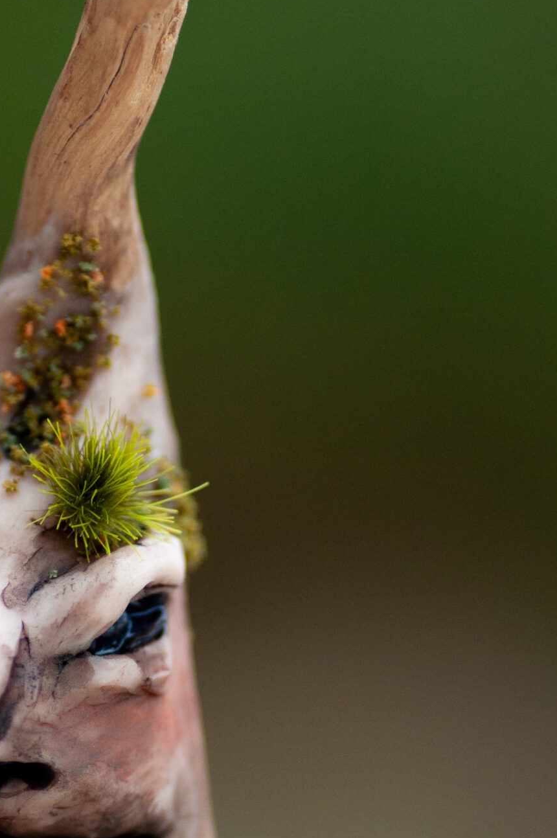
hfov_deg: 5.1
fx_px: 6209
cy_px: 634
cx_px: 122
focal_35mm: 267
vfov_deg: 7.7
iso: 500
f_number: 4.5
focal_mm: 90
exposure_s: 1/400
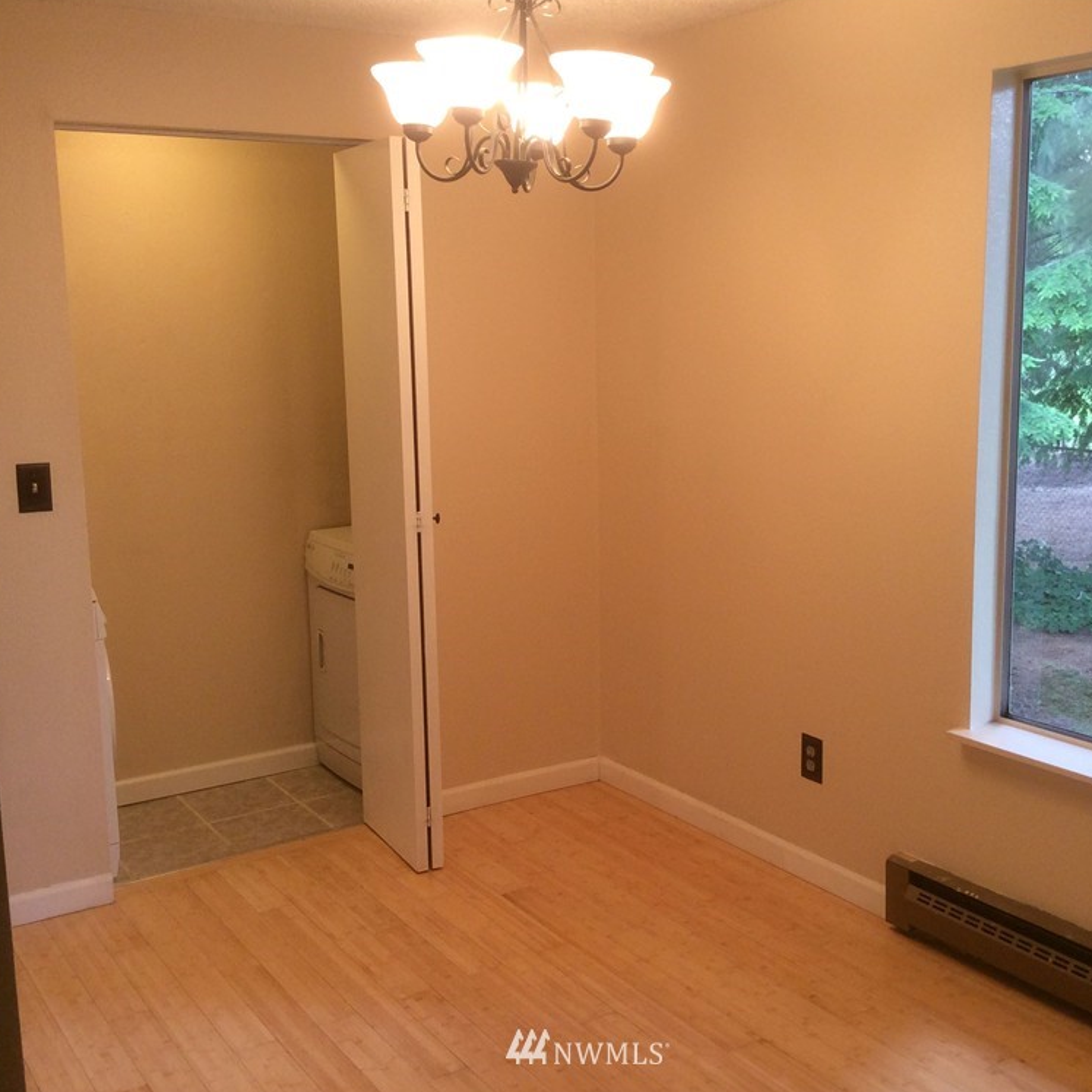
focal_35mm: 40
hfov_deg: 41.8
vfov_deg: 41.9
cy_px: 542
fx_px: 1428
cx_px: 588
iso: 64
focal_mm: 3.3
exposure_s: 1/24
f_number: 2.4
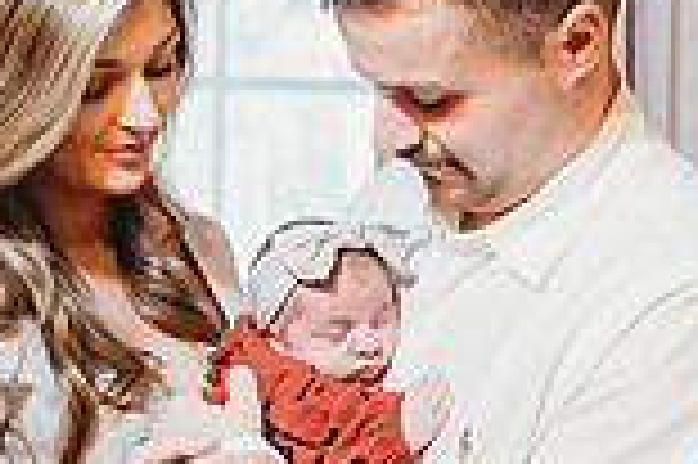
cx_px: 176
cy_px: 336
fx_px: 1743
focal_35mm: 90
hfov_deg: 22.4
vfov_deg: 15.1
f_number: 1.8
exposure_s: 1/160
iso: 1600
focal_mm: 24
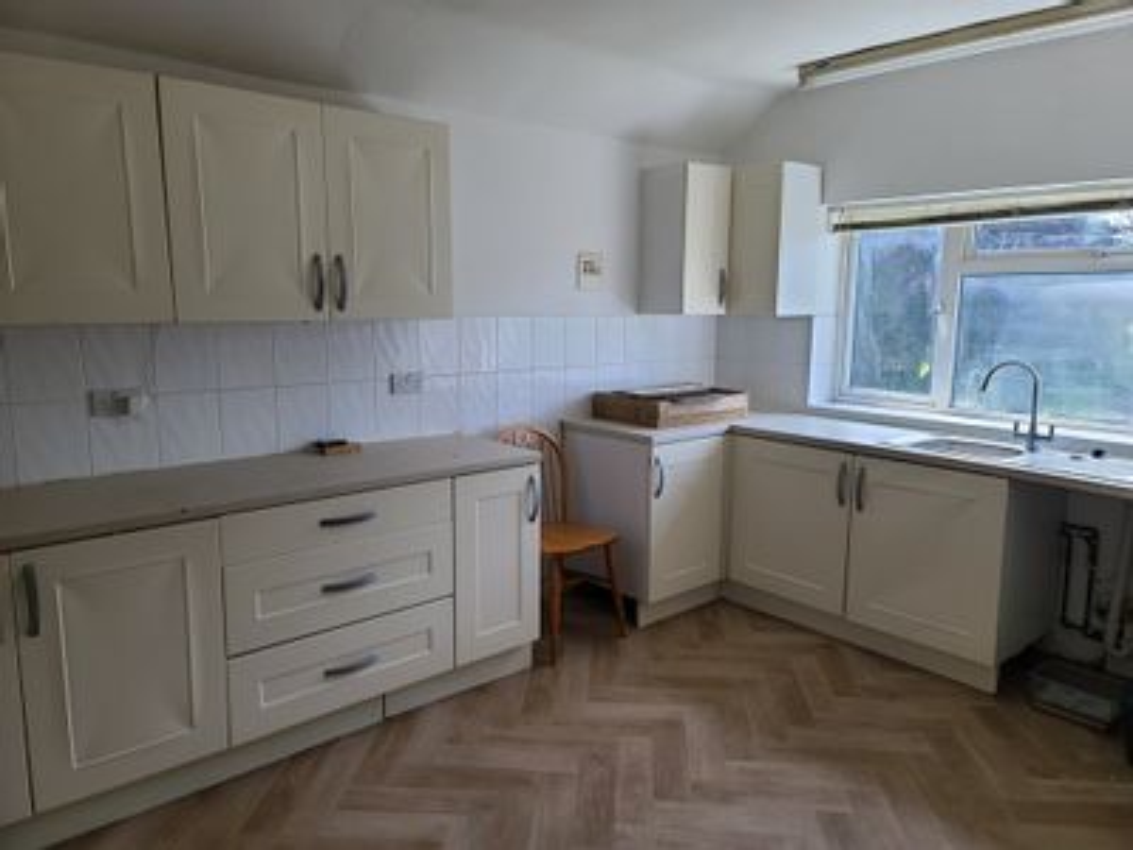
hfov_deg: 69.4
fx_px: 818
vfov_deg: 54.9
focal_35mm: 25
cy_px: 425
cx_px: 566
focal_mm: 7
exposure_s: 1/120
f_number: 1.8
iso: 40
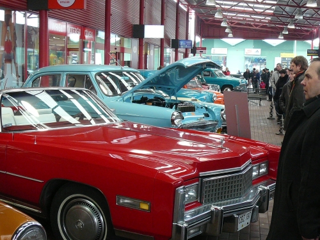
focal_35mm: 56
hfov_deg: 34.3
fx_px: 518
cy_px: 120
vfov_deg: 26.1
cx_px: 160
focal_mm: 6.7
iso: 200
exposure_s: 1/30
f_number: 3.2
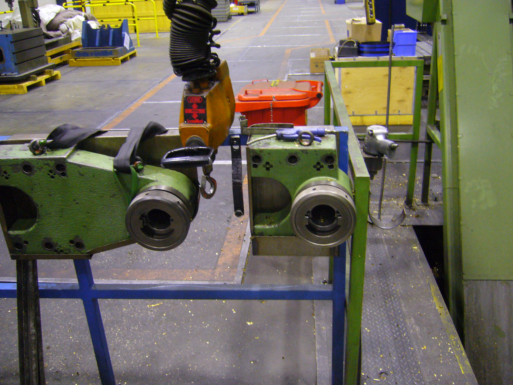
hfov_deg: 52.6
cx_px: 256
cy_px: 192
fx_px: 519
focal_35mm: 35
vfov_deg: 40.7
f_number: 2.8
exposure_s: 1/8
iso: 200
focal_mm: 5.8
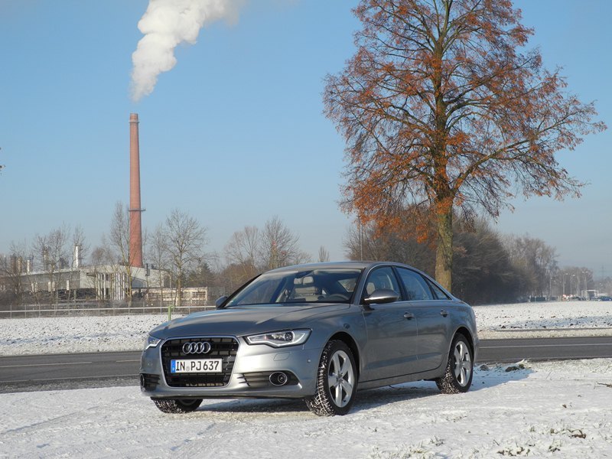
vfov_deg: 21.6
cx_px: 306
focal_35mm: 68
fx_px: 1202
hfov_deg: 28.6
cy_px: 230
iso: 100
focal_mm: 14.5
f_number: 4.5
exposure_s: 1/942
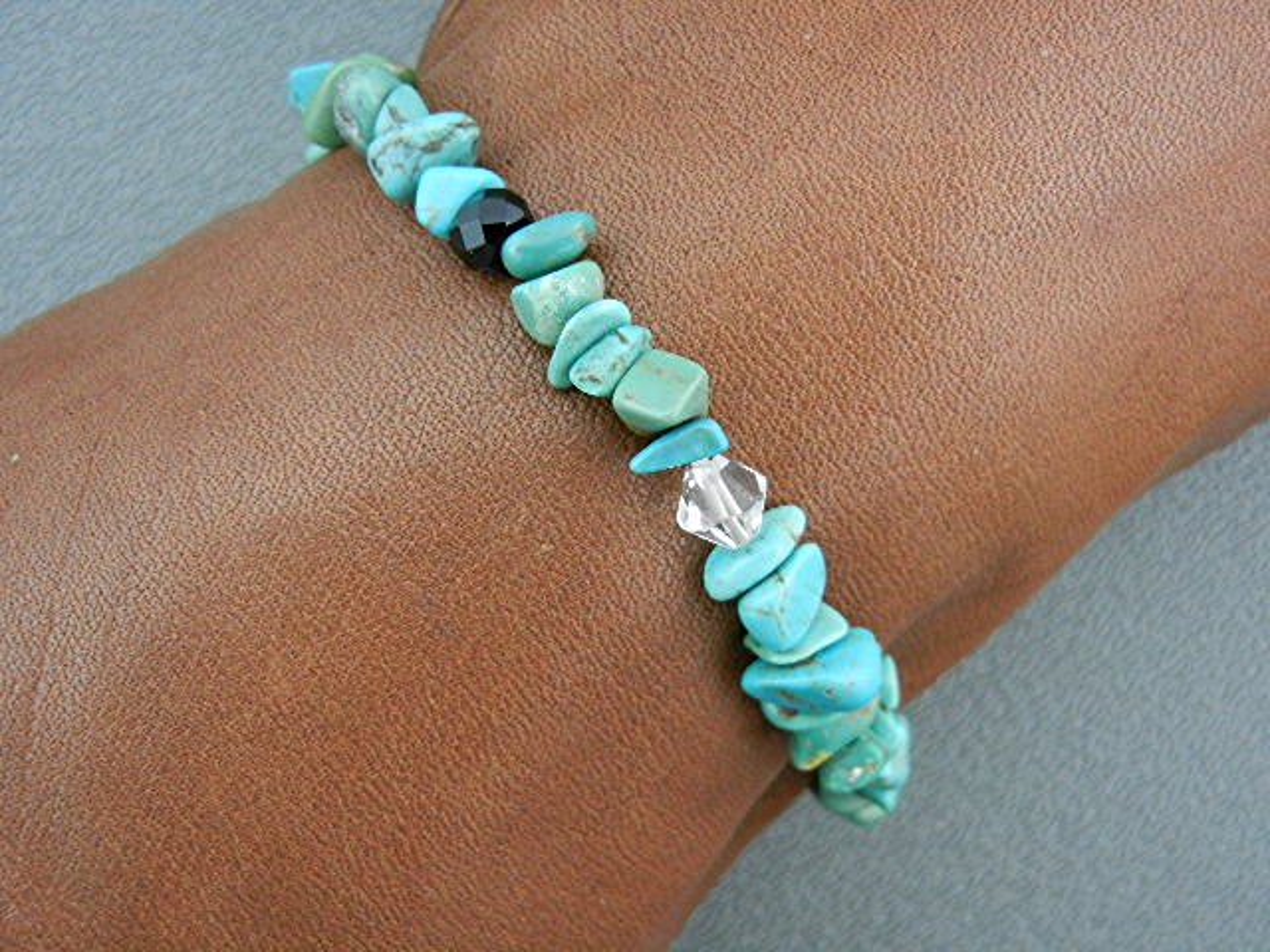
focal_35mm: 59
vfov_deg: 24.8
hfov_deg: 32.7
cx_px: 635
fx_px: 2165
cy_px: 476
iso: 200
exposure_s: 1/3.4
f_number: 4
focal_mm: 10.6
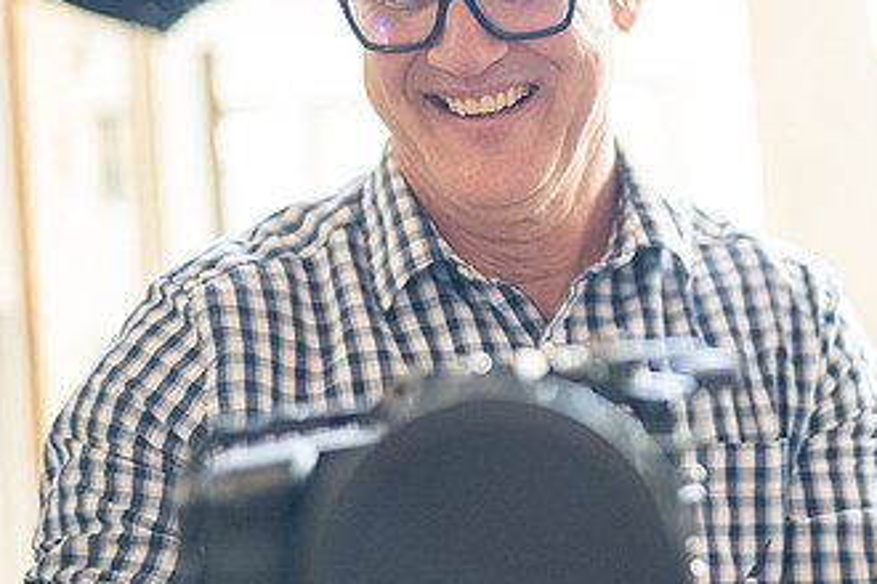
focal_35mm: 88
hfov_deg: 22.9
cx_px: 659
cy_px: 296
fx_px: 2144
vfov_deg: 15.5
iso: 2500
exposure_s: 1/160
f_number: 1.8
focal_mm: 50
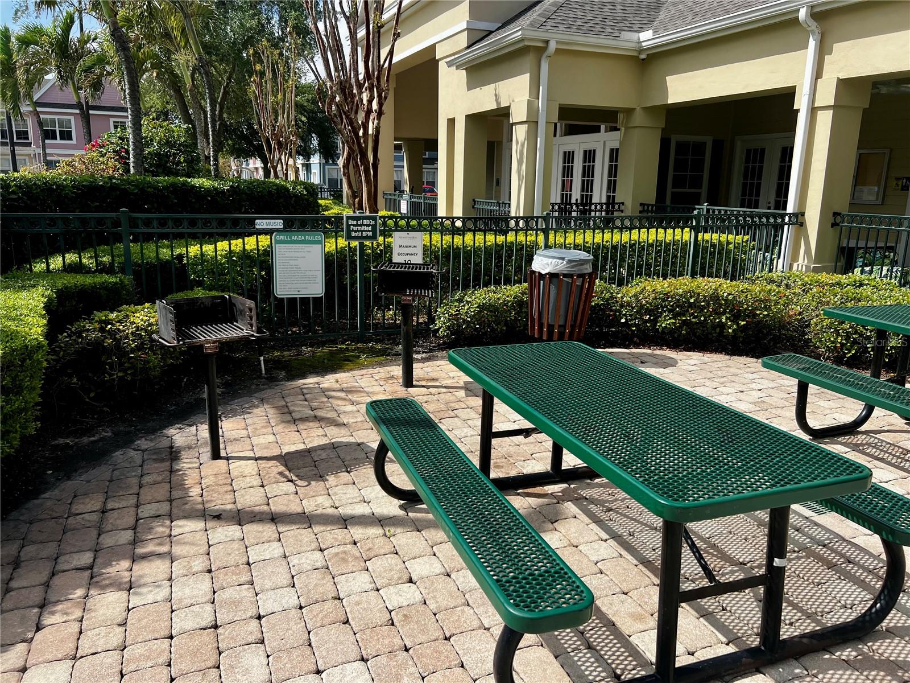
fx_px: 683
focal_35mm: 26
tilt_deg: -14.8
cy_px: 342
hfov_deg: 67.3
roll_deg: -1.0
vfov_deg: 53.1
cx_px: 455
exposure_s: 1/3968
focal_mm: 5.7
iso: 50
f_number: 1.5
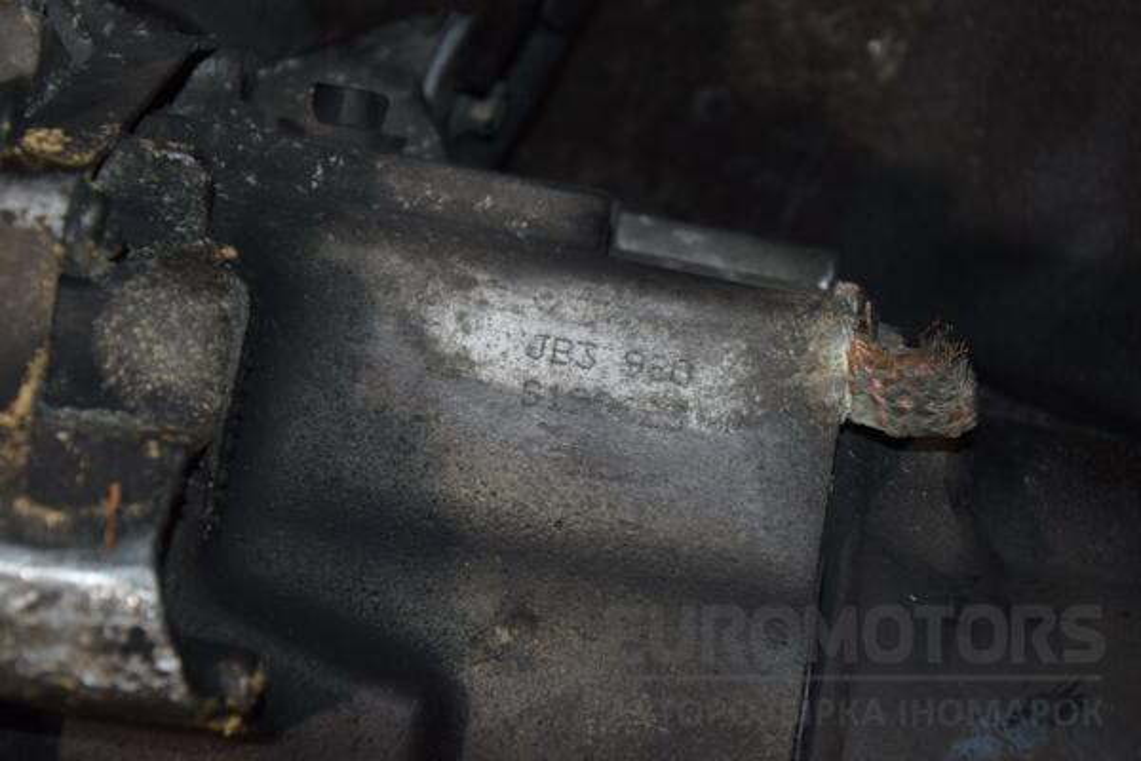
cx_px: 570
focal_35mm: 93
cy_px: 380
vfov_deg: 14.7
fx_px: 2947
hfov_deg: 21.9
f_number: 5.3
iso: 800
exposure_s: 1/60
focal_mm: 62
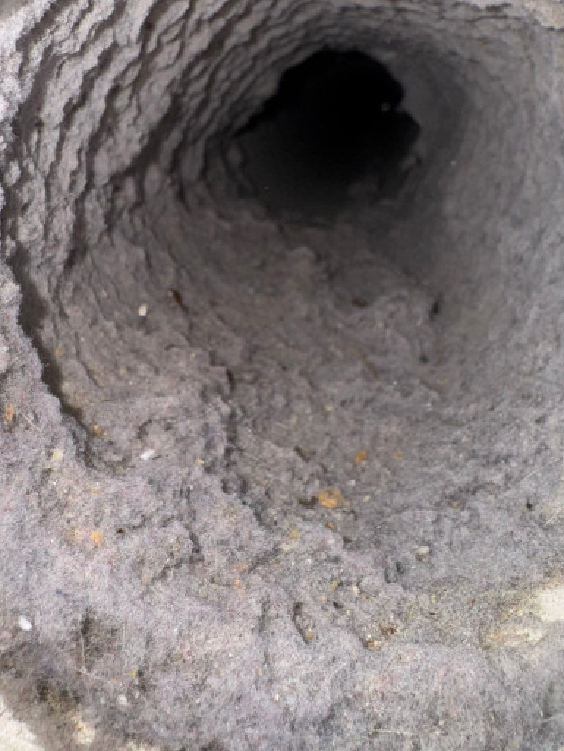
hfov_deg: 48.2
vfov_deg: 61.6
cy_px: 376
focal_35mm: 29
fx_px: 630
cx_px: 282
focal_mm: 4
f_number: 1.8
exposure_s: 1/695
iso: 20
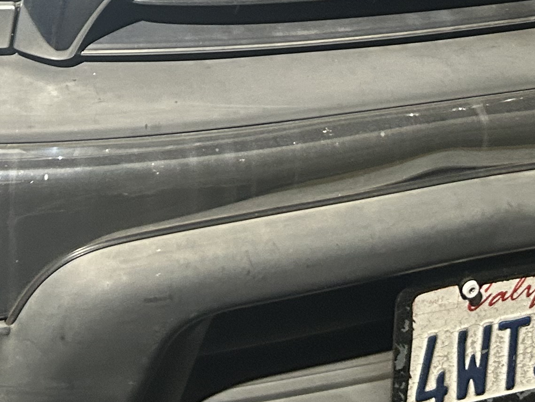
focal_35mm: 92
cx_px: 195
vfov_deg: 14.4
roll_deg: -3.3
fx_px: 1422
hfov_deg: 21.3
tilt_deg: -16.9
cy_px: -295
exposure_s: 1/60
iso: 250
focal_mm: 5.7
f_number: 1.5
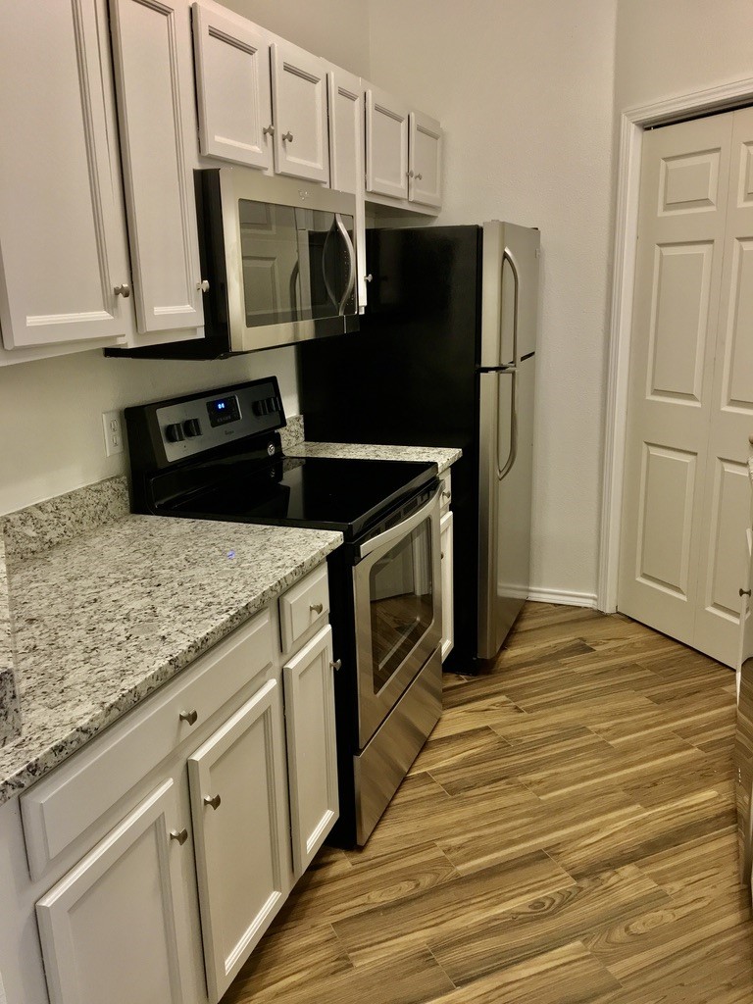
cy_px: 502
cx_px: 376
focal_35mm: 29
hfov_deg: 48.2
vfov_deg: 61.7
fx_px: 841
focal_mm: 4.15
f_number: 2.2
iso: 100
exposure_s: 1/30
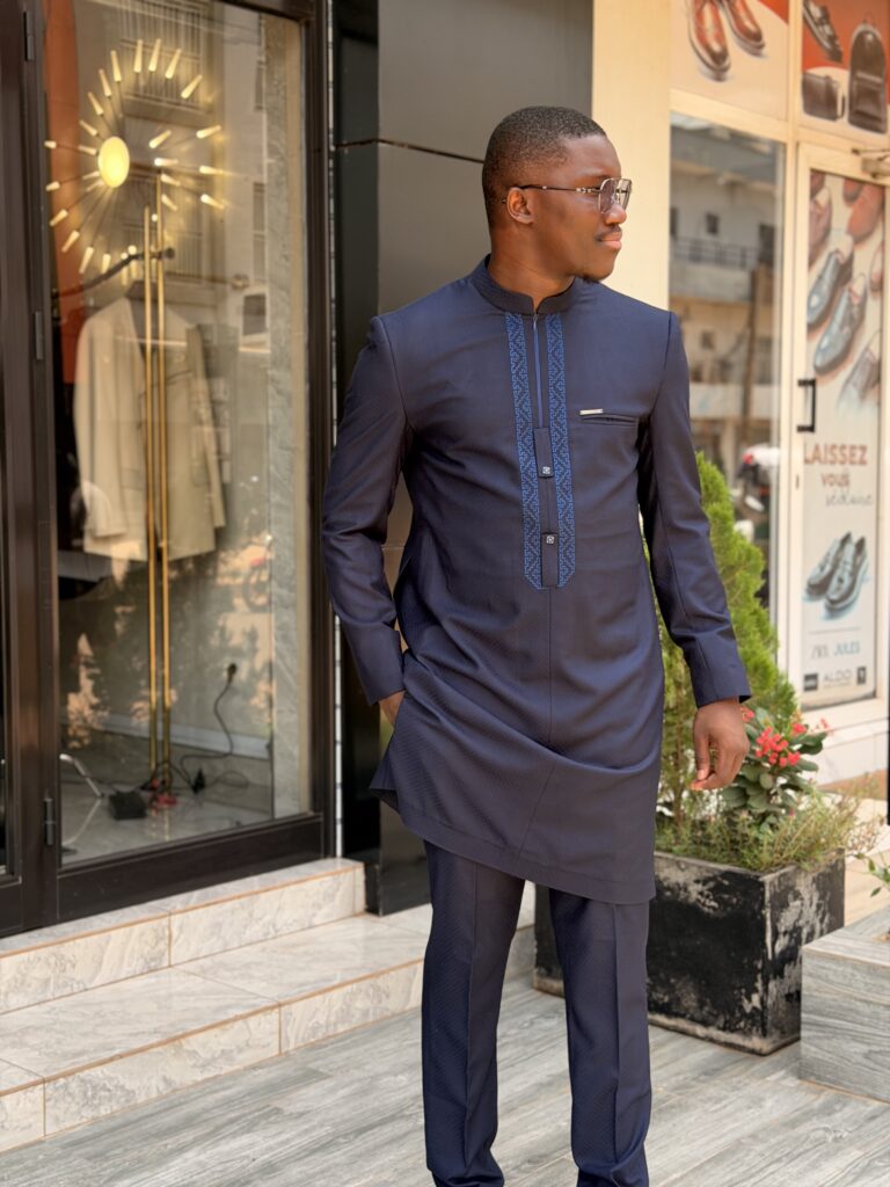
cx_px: 445
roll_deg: -0.3
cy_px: 594
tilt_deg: -3.8
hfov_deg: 30.3
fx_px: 1645
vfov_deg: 39.7
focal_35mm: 48
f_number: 1.78
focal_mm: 6.76
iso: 80
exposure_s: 1/523
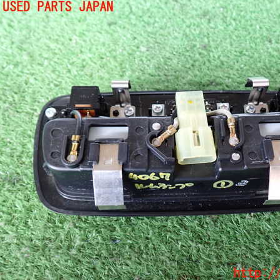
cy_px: 140
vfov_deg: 43.9
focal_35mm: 38
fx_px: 348
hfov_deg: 43.2
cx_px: 187
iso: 640
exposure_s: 1/30
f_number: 2.4
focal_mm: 5.79
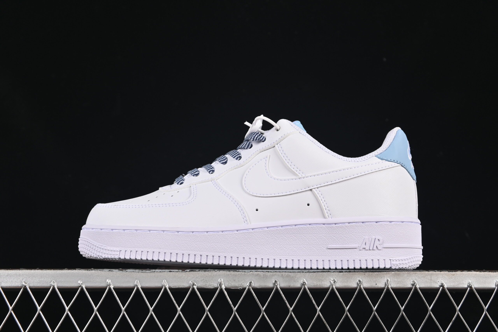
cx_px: 249
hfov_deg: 27.0
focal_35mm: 75
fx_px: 1037
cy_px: 166
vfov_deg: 18.2
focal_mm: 50
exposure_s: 1/80
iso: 160
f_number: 8
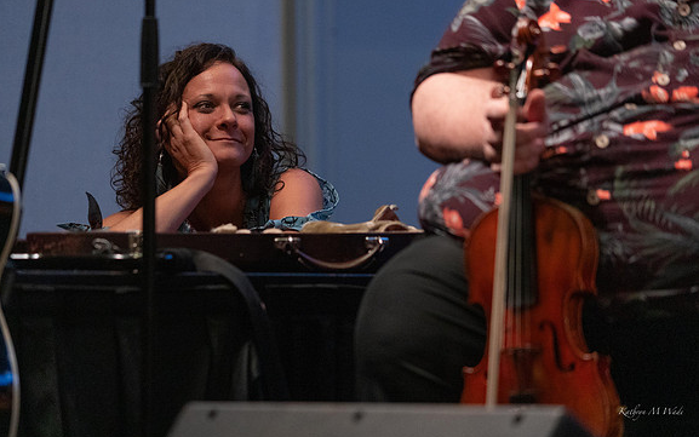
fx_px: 4688
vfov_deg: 5.3
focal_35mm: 246
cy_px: 211
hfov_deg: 8.5
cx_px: 349
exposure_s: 1/250
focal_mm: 240
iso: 8000
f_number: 6.3
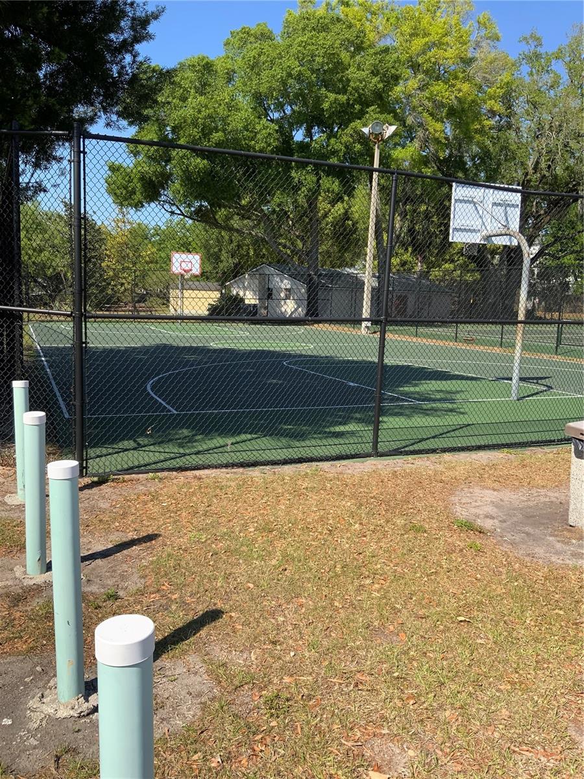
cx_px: 292
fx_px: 652
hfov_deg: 48.2
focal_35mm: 29
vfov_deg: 61.7
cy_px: 390
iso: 16
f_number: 1.8
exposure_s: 1/1311
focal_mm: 3
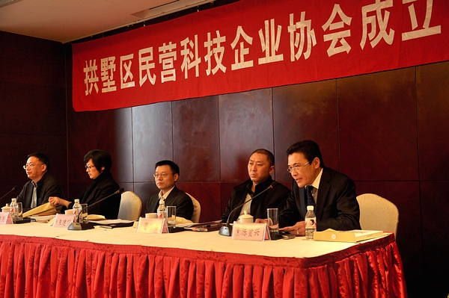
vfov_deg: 29.8
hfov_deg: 43.6
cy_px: 149
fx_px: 561
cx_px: 224
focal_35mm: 45
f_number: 4.2
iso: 250
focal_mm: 30
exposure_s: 1/25
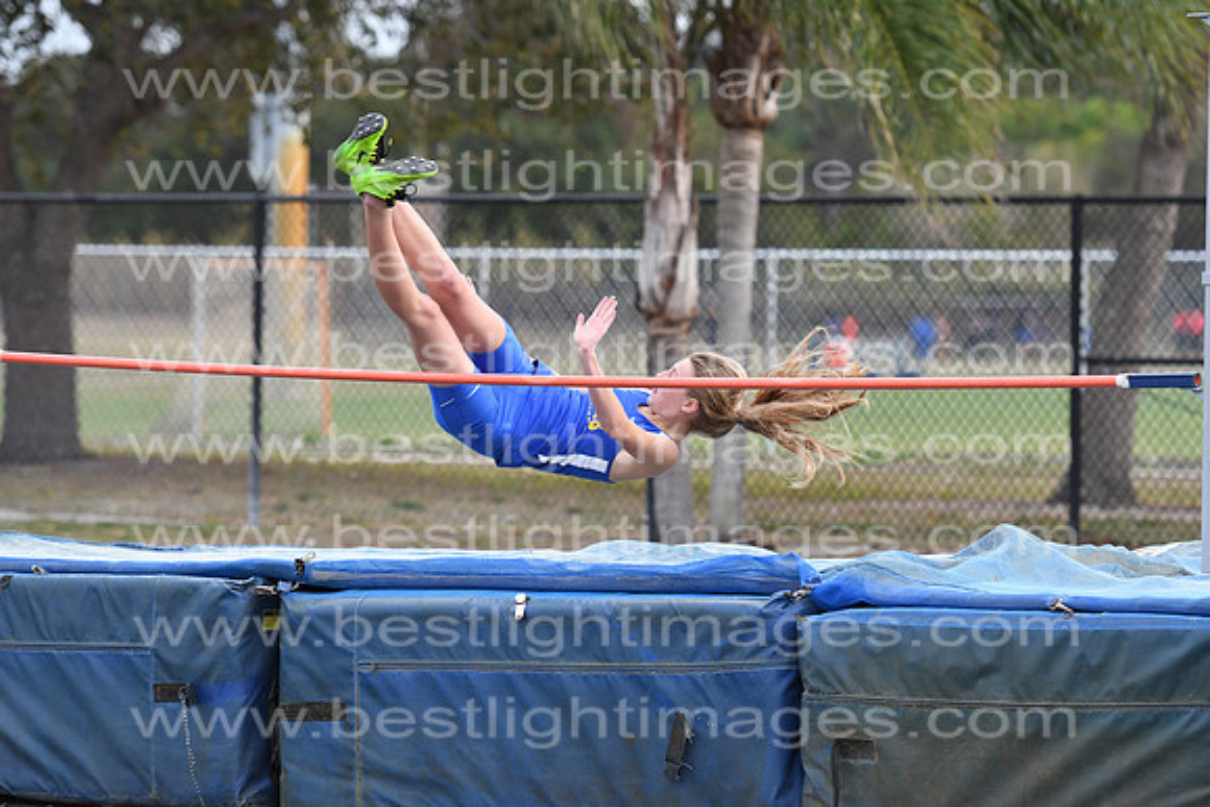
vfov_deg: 6.1
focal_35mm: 225
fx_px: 7564
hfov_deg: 9.1
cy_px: 404
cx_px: 605
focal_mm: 150
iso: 400
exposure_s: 1/1250
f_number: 4
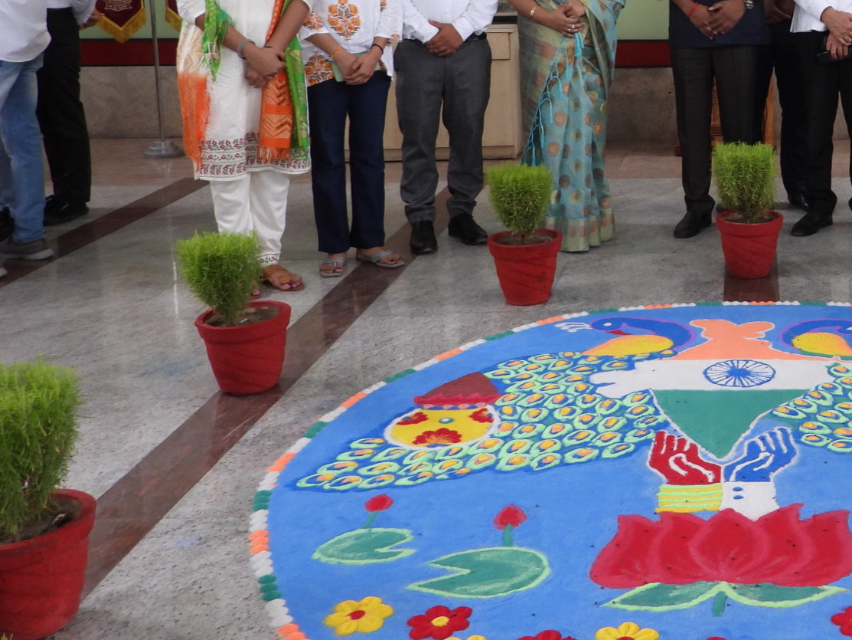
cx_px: 810
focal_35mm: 49
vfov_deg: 28.8
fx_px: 1206
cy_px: 103
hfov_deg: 35.9
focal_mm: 4.3
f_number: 2.8
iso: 160
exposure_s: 1/30
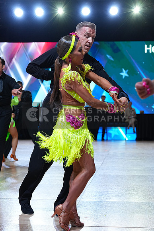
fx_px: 449
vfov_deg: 28.8
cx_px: 77
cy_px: 116
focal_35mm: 70
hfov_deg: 19.5
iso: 1000
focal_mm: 70
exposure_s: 1/500
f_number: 4
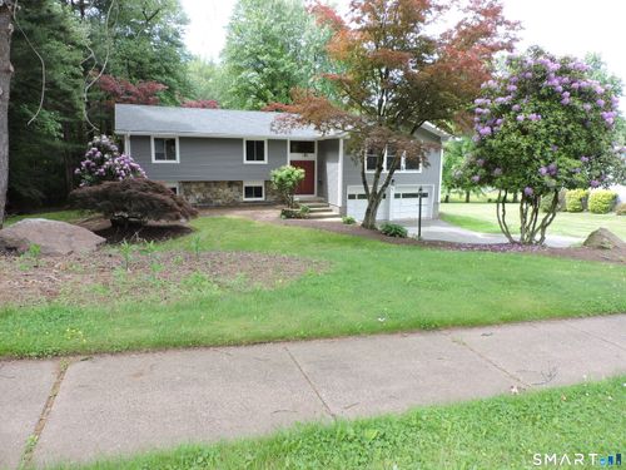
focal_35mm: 24
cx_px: 313
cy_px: 235
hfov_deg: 71.6
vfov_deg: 56.8
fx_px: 434
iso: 100
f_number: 3
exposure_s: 1/160
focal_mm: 4.3
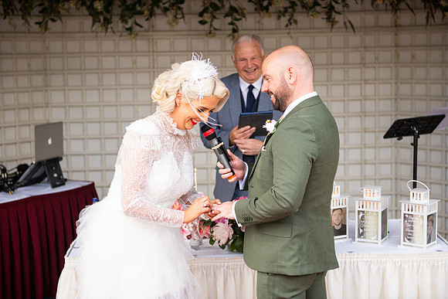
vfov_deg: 19.5
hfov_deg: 28.8
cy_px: 150
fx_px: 871
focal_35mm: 70
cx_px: 224
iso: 100
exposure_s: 1/160
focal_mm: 70
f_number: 3.5
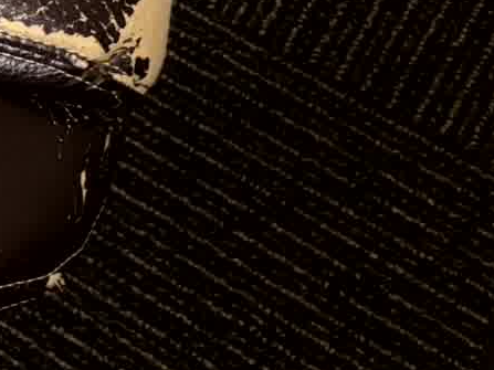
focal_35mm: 163
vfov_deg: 8.3
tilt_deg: -57.0
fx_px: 2326
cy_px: -559
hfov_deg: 9.8
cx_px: -897
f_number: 1.6
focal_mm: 5.96
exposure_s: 1/60
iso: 320
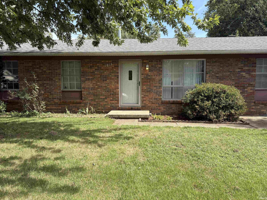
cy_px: 100
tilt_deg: -4.1
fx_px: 201
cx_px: 134
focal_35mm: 26
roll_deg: -0.3
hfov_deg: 67.3
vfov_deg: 53.1
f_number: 1.6
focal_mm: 5.96
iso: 50
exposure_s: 1/1117
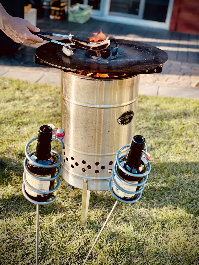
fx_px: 399
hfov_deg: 28.0
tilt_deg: -25.1
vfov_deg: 36.8
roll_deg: -7.3
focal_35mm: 52
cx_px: 100
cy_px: 132
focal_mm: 6
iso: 25
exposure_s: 1/122
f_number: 2
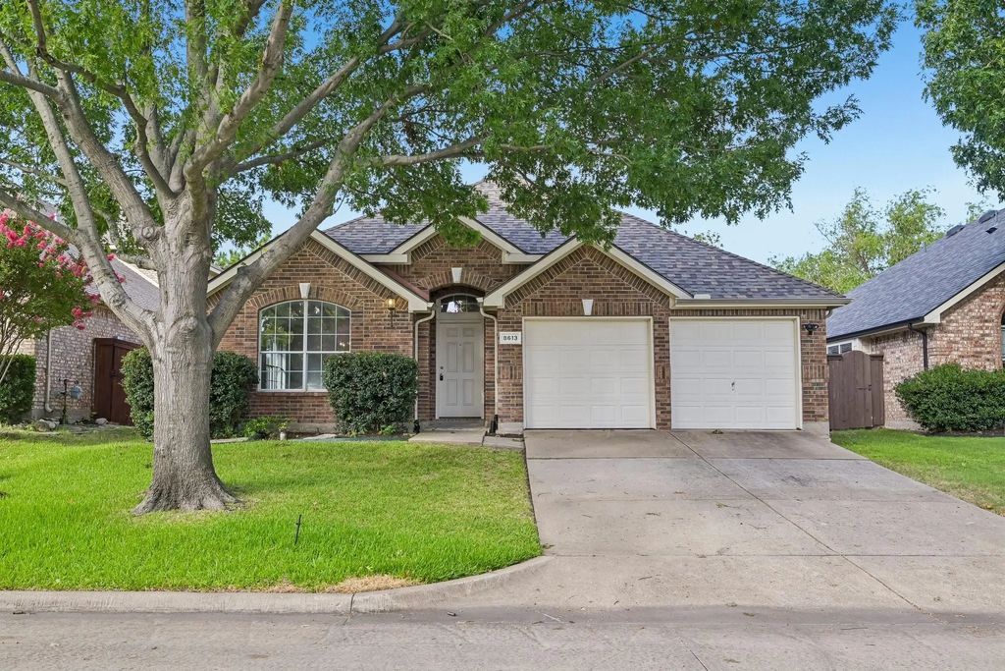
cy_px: 336
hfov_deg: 61.9
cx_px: 502
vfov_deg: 43.6
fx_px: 838
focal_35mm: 30
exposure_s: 1/320
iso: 400
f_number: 8
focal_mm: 30
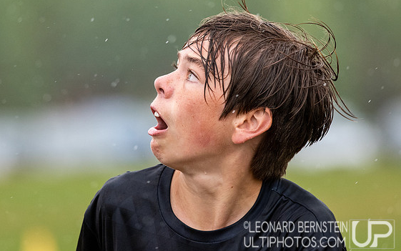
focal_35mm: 613
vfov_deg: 2.1
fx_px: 6701
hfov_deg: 3.4
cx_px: 176
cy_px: 77
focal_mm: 300
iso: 1600
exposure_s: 1/2000
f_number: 4.5
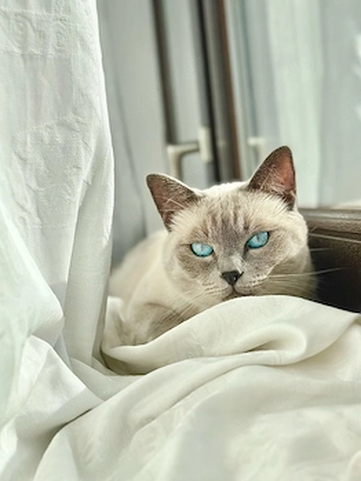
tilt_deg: -0.2
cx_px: 194
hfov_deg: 26.6
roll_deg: +5.5
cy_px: 208
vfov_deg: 34.9
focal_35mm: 55
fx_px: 764
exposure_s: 1/3731
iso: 80
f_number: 1.78
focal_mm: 6.86
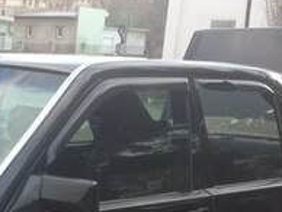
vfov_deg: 12.7
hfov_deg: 17.0
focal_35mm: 112
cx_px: -22
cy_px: 293
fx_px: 914
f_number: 2.4
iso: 64
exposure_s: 1/100
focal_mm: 4.12
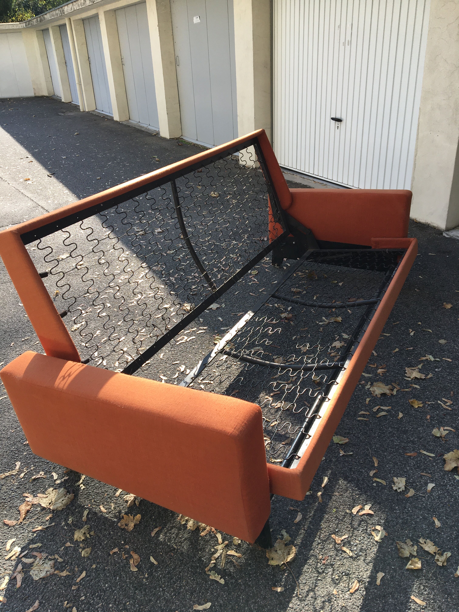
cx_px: 230
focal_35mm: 29
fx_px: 513
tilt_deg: -24.6
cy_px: 306
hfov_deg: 48.2
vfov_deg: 61.7
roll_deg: +1.4
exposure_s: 1/534
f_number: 2.2
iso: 25
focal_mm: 4.15
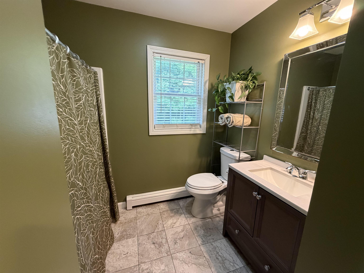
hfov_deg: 102.1
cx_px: 182
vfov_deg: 85.7
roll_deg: -0.7
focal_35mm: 14
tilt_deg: -11.8
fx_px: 147
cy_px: 136
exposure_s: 1/60
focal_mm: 2.22
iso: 400
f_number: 2.2
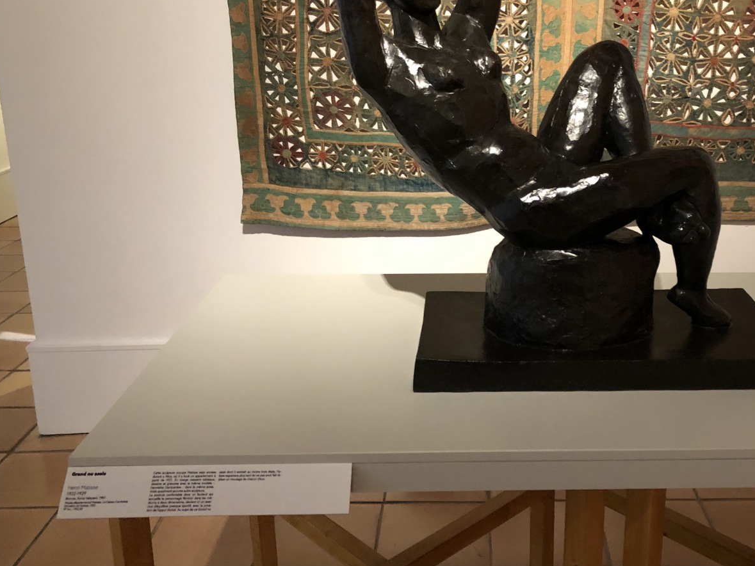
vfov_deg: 37.6
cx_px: 485
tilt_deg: -14.9
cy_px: 226
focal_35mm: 38
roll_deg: -0.7
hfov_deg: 48.4
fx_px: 829
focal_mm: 3.99
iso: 80
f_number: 1.8
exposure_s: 1/5
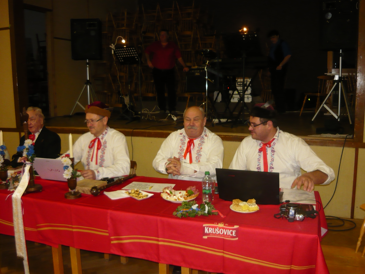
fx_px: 348
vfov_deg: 42.9
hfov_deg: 55.4
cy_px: 137
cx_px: 182
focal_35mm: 33
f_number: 2.8
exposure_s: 1/30
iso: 250
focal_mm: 5.5
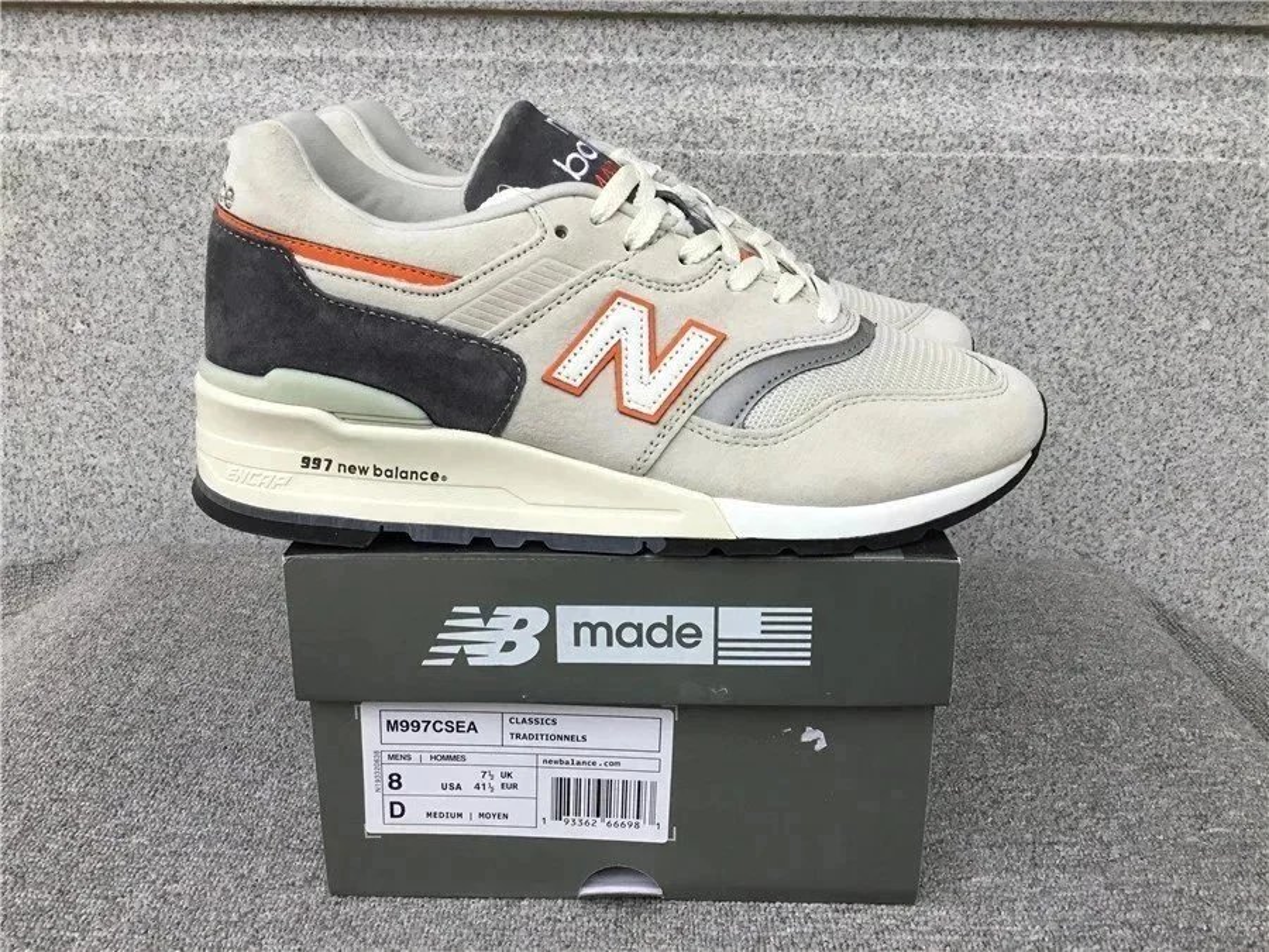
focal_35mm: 31
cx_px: 634
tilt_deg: -19.0
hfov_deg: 58.4
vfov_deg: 45.4
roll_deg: -0.6
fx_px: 1136
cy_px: 476
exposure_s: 1/218
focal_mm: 3.3
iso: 25
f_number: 2.4
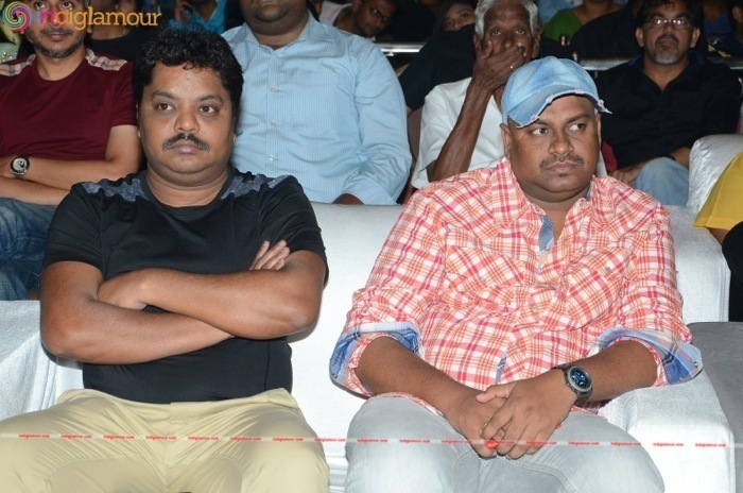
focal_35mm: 93
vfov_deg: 14.6
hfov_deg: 21.9
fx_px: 1916
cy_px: 246
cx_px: 372
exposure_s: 1/125
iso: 500
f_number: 6.3
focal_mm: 62
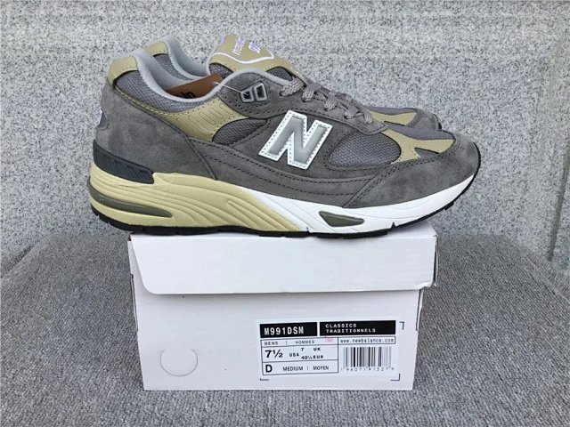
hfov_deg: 58.4
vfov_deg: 45.4
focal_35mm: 31
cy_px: 214
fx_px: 510
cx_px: 285
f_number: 2.4
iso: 25
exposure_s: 1/662
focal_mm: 3.3
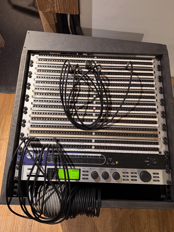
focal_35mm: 24
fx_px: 161
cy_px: 116
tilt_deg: -65.8
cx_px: 87
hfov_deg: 56.8
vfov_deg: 71.6
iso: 500
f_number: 1.78
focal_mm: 6.76
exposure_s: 1/50
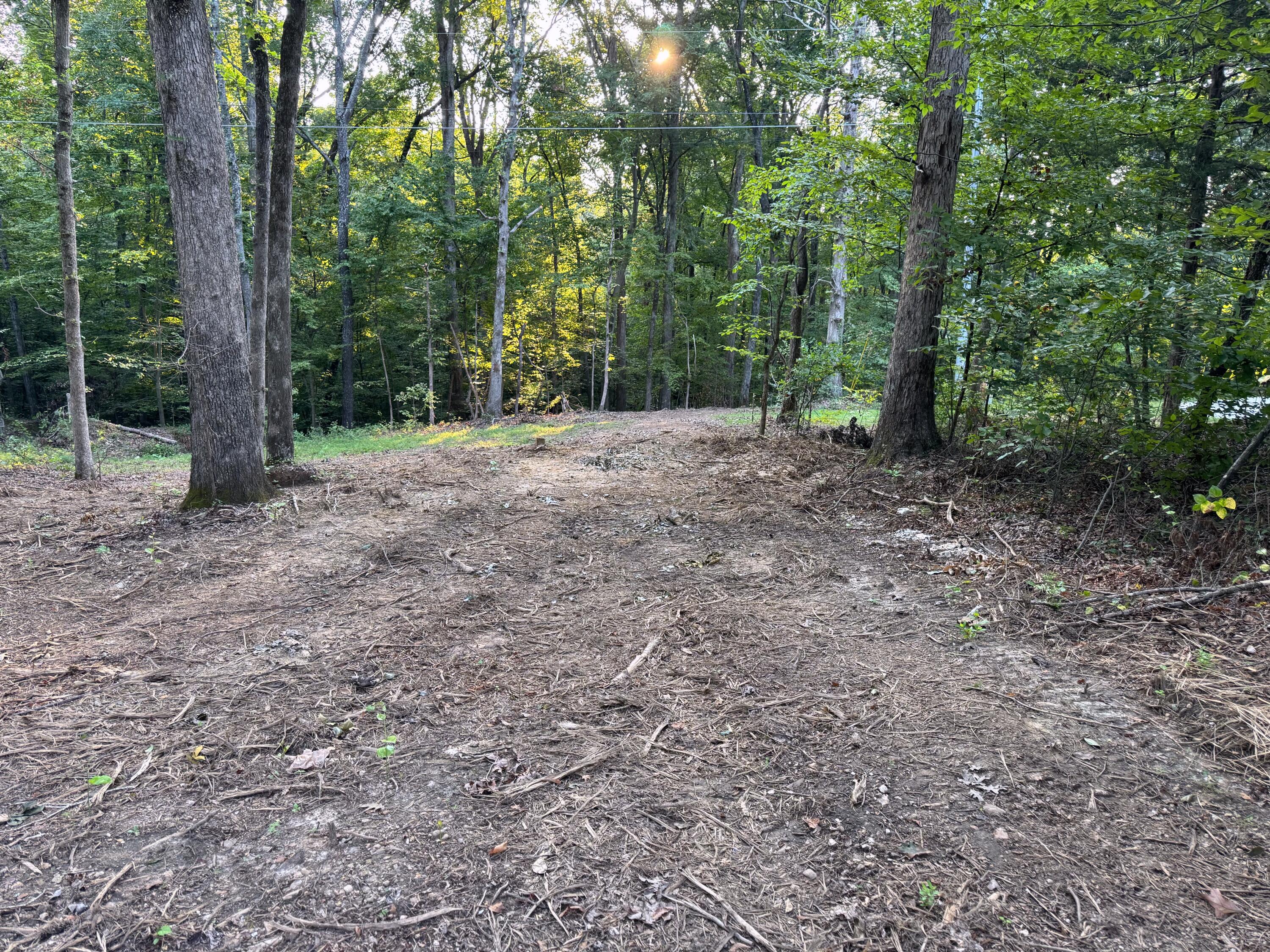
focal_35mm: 24
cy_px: 476
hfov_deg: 71.6
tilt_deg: -10.1
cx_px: 635
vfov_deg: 56.8
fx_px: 881
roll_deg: -2.4
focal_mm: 6.76
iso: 160
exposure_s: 1/121
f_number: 1.78
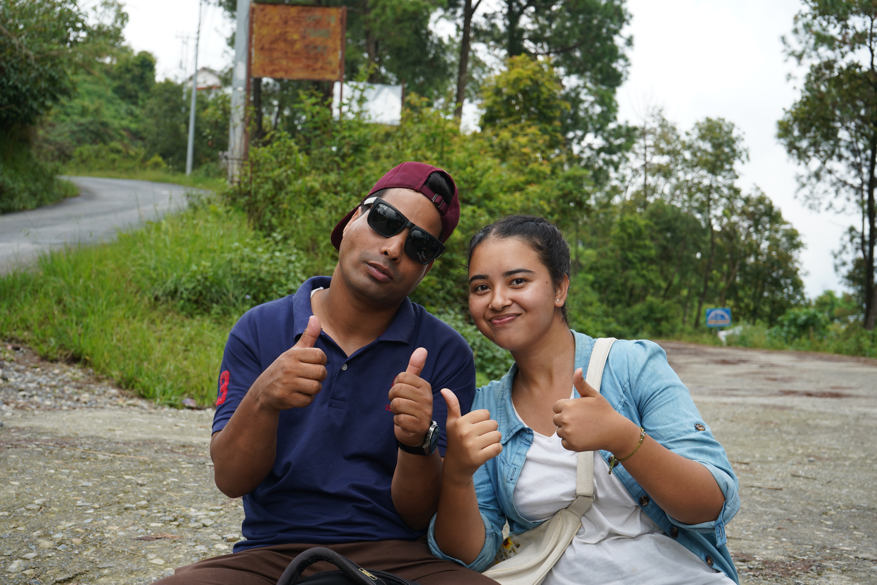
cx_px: 438
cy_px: 292
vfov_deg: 27.5
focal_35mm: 49
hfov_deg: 40.3
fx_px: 1194
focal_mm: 49
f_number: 8
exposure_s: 1/125
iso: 100
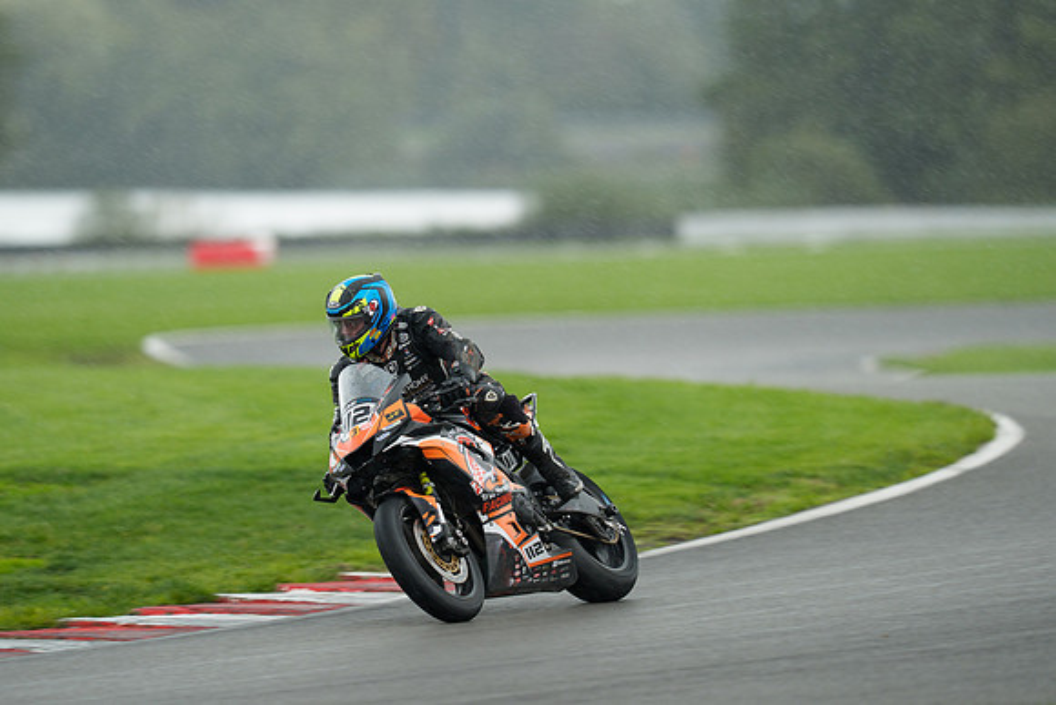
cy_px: 352
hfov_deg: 5.2
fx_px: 11736
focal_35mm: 400
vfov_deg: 3.4
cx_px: 528
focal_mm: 400
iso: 400
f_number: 3.5
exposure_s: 1/320
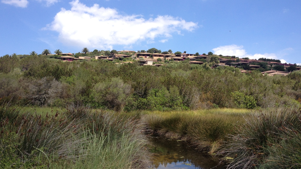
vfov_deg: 30.4
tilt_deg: -1.1
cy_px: 96
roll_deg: +0.6
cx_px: 153
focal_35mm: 39
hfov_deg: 51.6
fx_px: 311
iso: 50
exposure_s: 1/1175
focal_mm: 4.28
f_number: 2.4
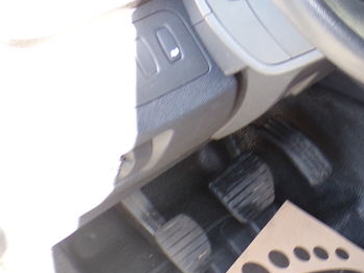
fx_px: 967
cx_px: 497
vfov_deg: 15.7
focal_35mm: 92
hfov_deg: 19.4
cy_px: -16
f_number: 3.2
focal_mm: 5.8
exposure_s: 1/34
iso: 177
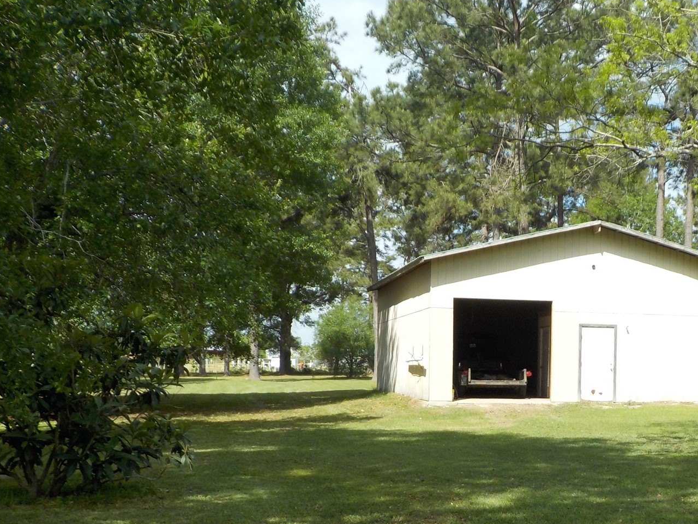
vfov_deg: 29.8
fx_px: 968
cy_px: 396
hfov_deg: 38.6
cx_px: 524
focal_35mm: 48
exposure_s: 1/800
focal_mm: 4.1
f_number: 3.3
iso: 125
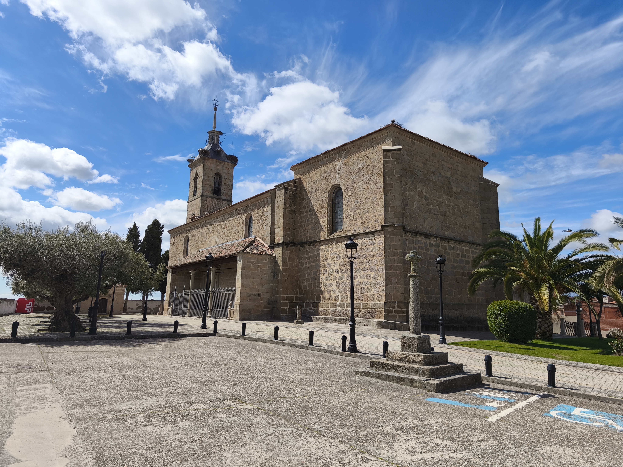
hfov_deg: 73.9
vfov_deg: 58.9
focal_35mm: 23
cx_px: 312
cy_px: 234
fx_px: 414
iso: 80
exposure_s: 1/5038
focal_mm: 5.35
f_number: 1.7
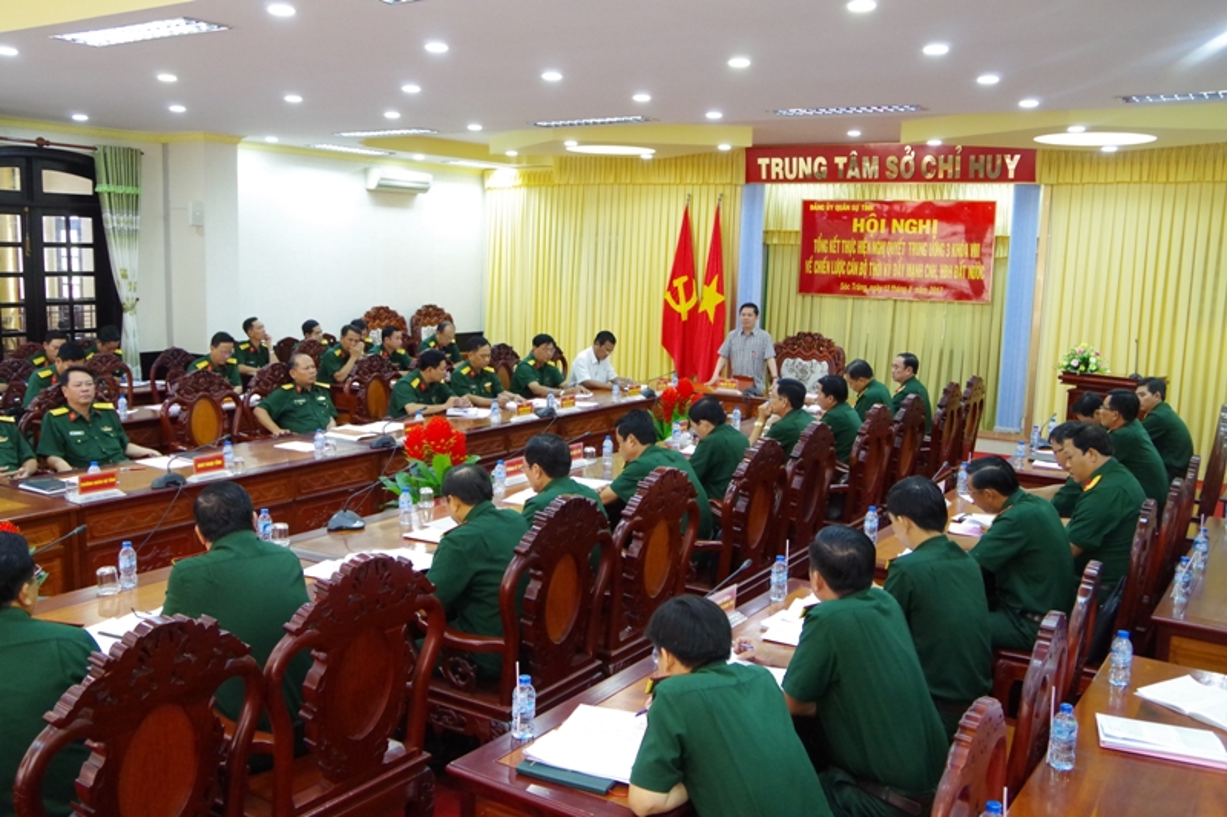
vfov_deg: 41.7
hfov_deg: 59.5
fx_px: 1073
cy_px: 408
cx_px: 614
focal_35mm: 32
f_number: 5.6
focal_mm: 21
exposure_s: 1/50
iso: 3200
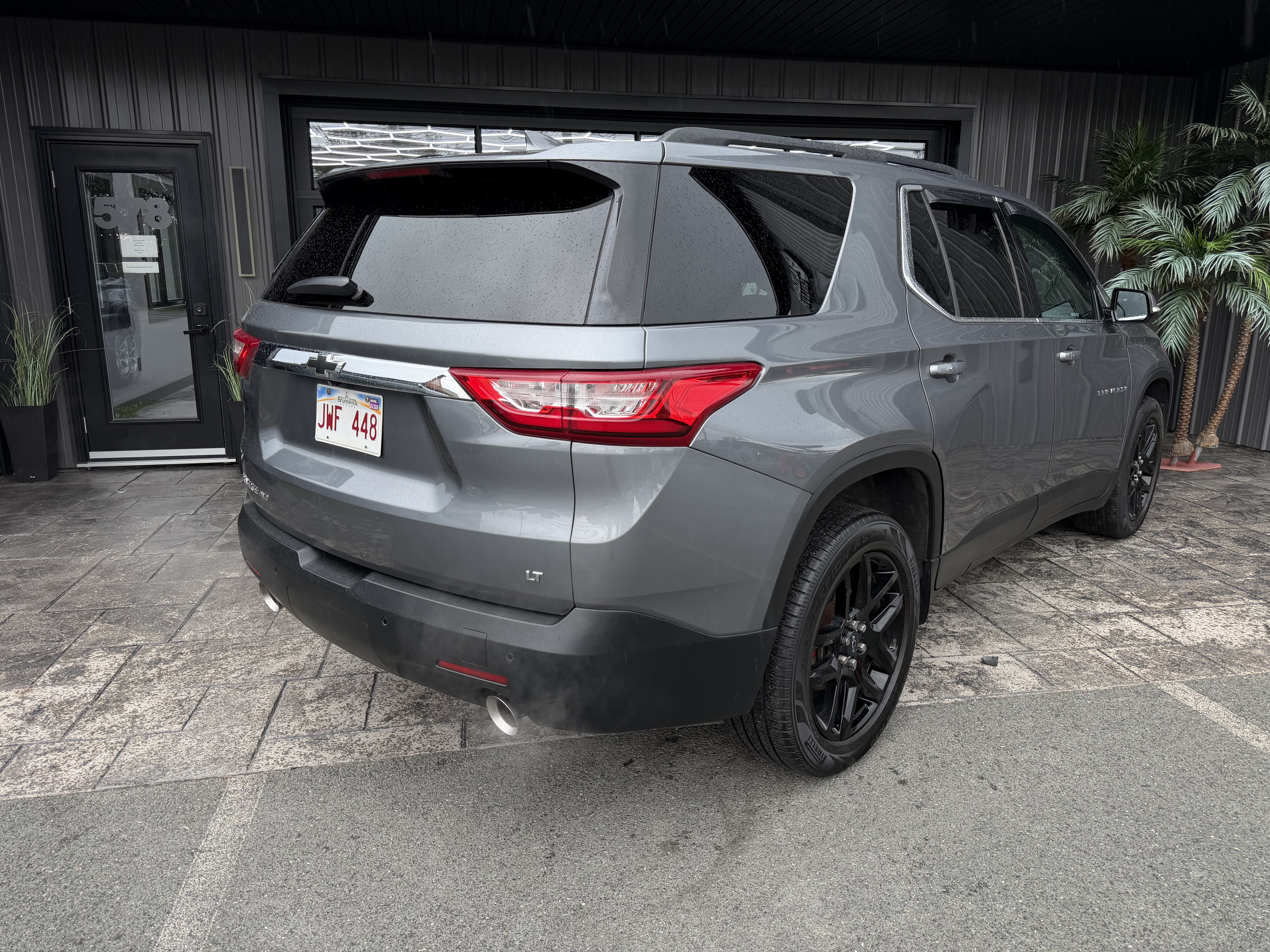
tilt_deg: -13.3
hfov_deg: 71.6
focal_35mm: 24
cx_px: 635
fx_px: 881
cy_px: 476
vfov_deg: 56.8
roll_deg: -0.6
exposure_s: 1/183
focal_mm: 6.76
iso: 80
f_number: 1.78
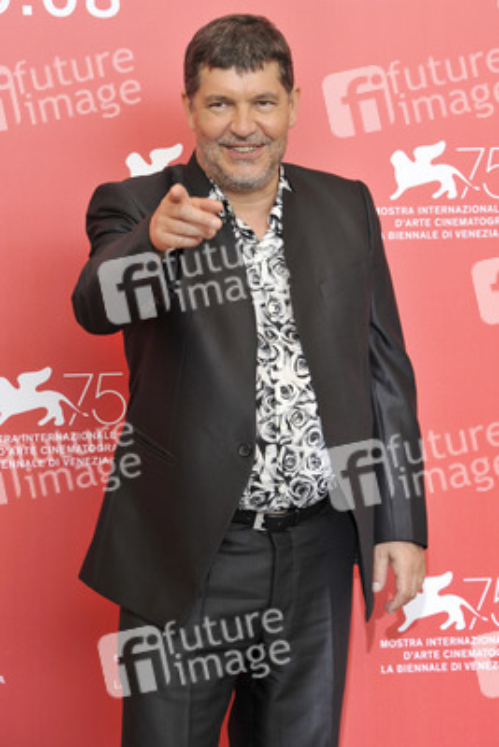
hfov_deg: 11.2
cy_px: 374
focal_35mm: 122
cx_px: 250
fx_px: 2534
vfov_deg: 16.8
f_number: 8
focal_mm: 122
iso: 1000
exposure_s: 1/200
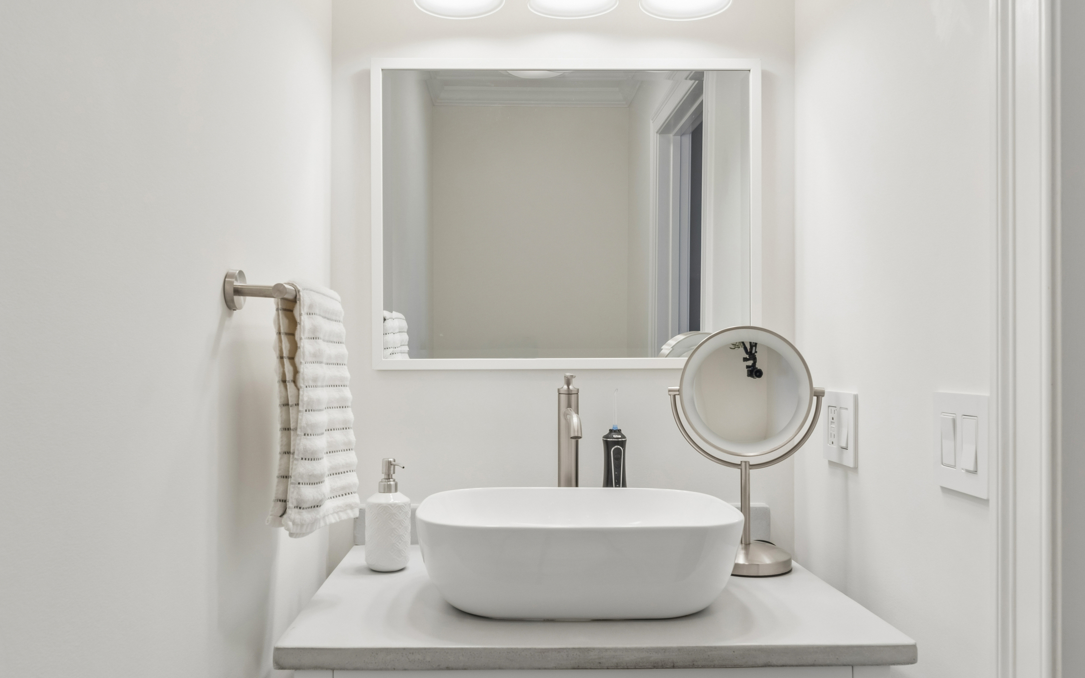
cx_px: 520
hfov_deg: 71.0
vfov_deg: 48.0
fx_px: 760
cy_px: 371
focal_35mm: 26
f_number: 13
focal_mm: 18.5
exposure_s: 1/25
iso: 400
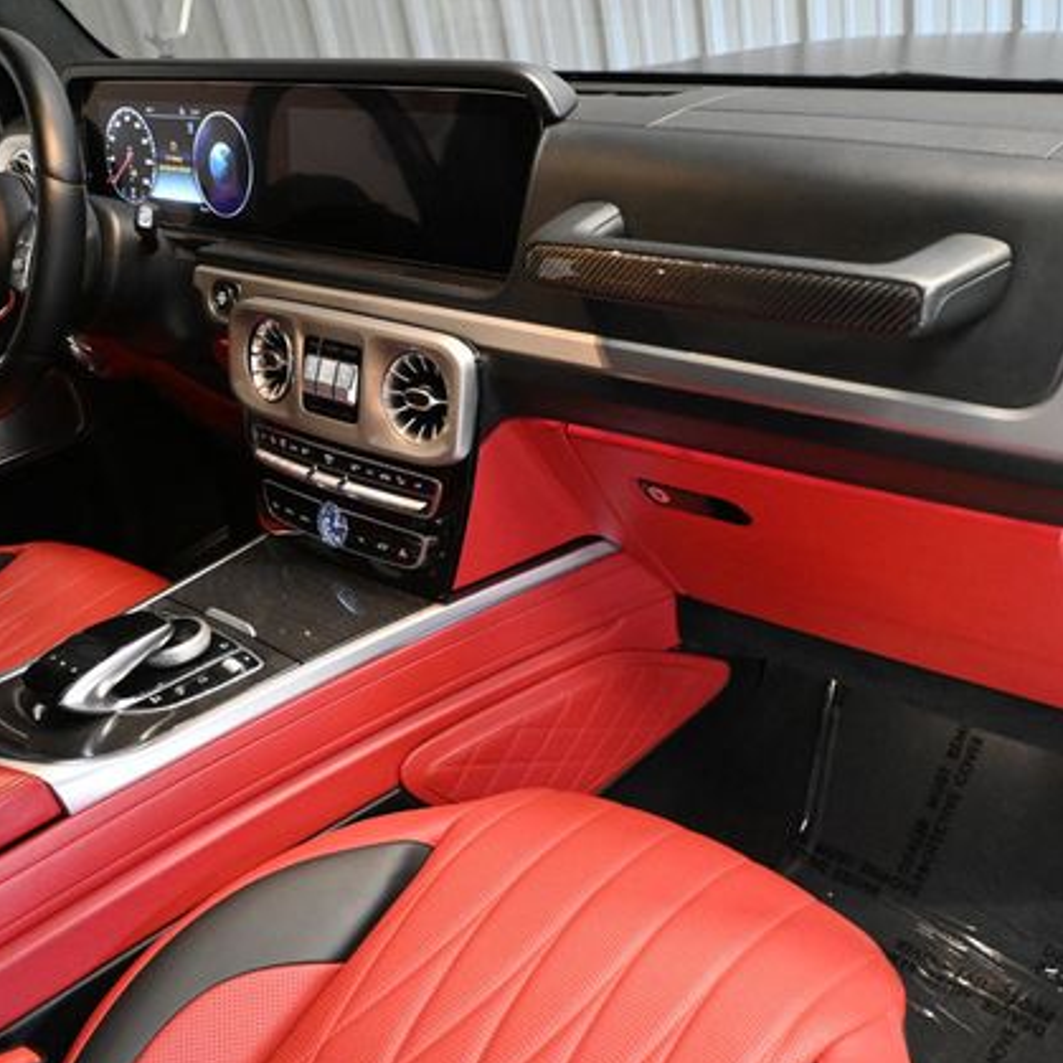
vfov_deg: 46.1
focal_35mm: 36
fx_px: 1250
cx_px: 622
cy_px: 538
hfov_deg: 45.9
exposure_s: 1/60
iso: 5600
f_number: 3.8
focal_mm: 18.5
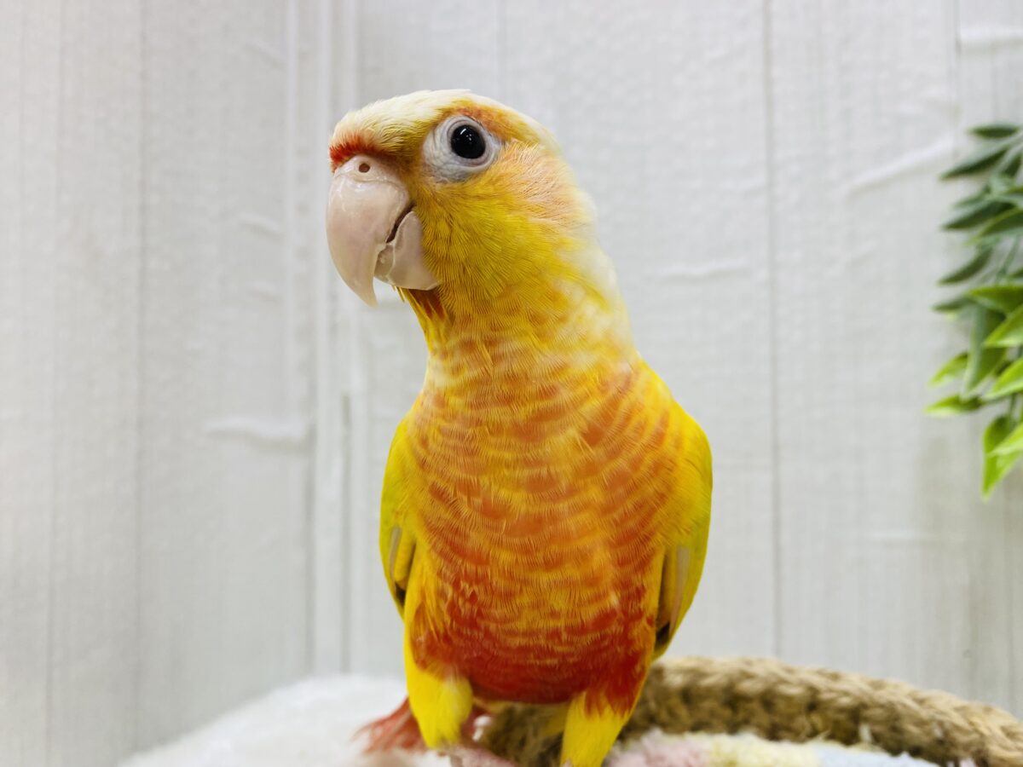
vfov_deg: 54.9
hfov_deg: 69.4
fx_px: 739
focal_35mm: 25
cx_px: 512
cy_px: 384
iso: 100
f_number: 1.8
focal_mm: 4.25
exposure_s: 1/100
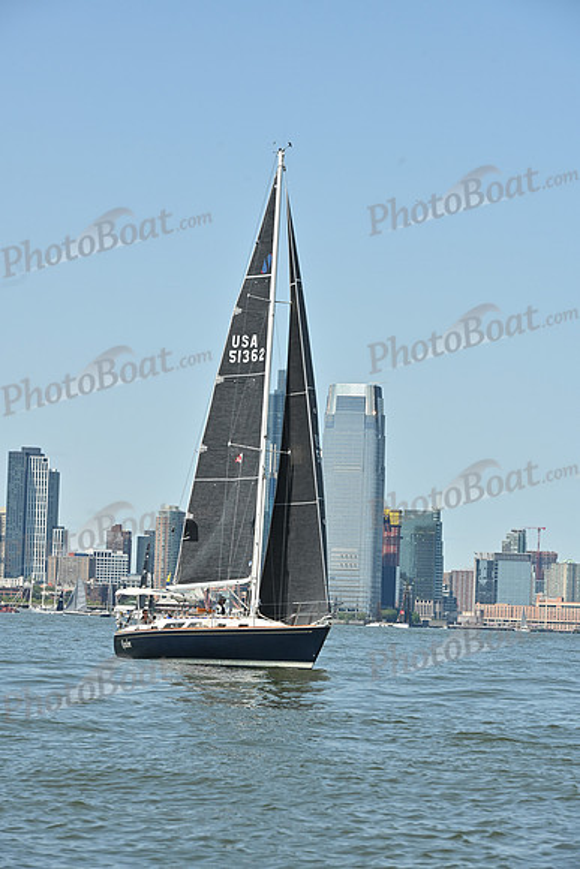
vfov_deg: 15.8
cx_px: 290
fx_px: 3140
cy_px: 434
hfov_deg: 10.6
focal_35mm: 130
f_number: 10
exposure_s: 1/1000
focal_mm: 130
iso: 320
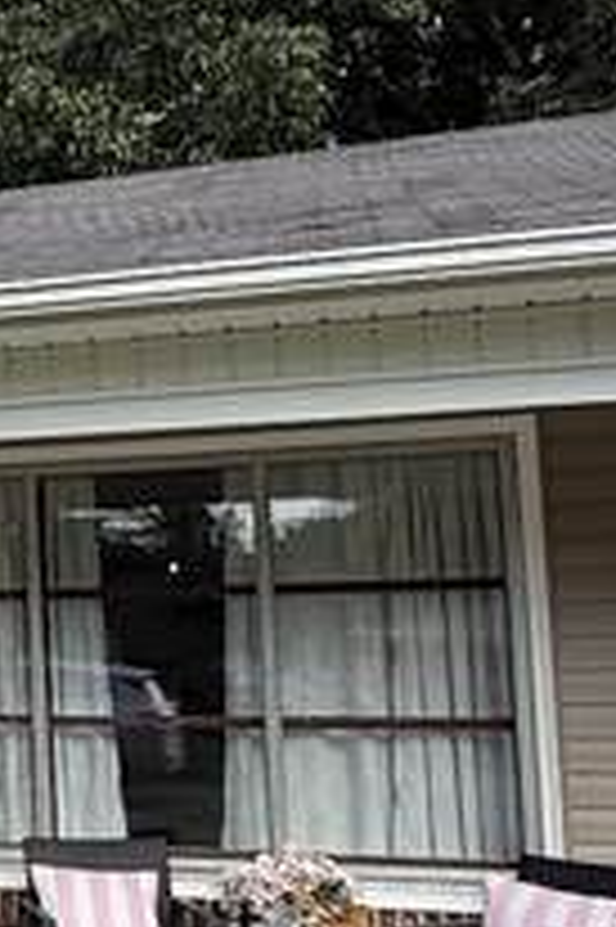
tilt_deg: +5.1
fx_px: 1748
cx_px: -553
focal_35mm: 68
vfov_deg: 29.6
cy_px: 522
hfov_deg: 16.2
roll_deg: -0.5
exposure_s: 1/1001
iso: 64
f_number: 2.2
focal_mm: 2.22
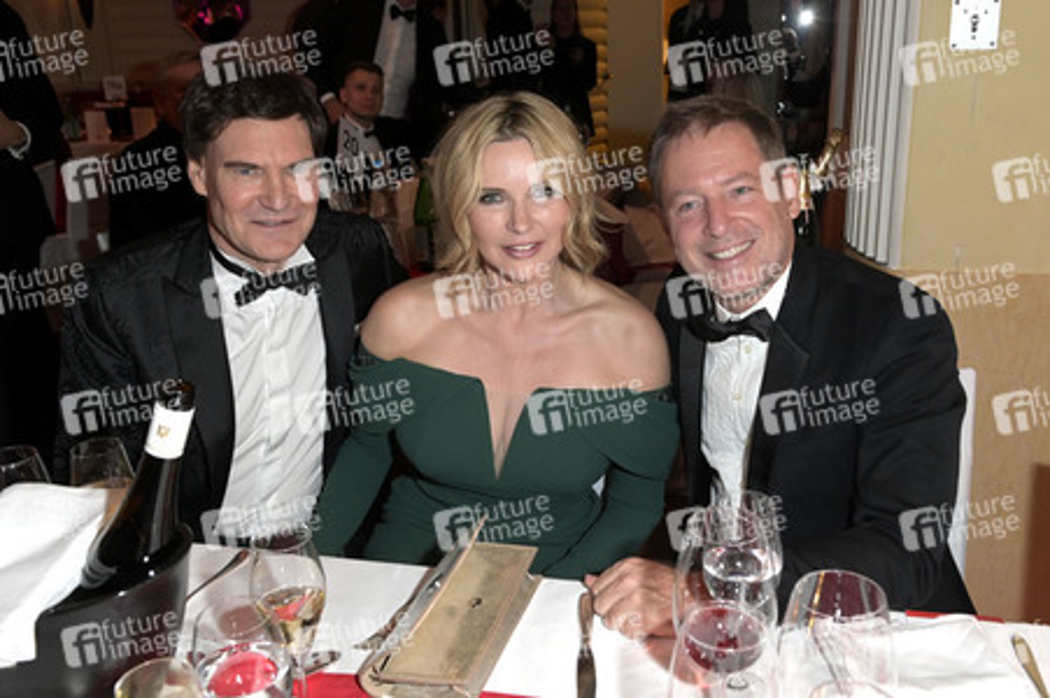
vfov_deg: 42.3
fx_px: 903
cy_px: 349
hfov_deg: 60.3
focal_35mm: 31
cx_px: 525
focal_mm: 31
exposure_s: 1/125
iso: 3200
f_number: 5.6
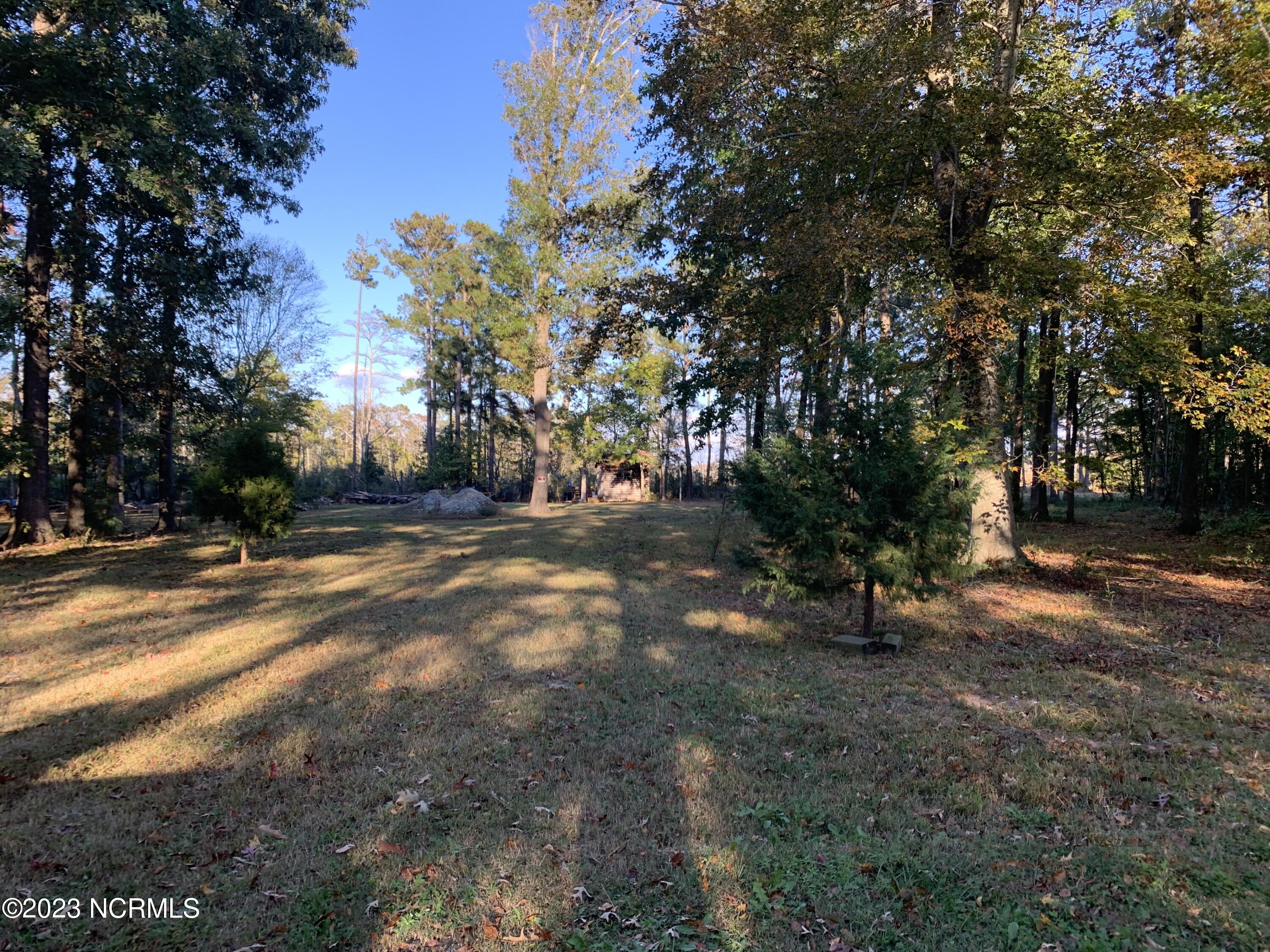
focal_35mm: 26
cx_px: 635
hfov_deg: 67.3
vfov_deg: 53.1
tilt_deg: +1.0
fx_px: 954
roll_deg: +1.8
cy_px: 476
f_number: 1.8
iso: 25
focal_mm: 4.25
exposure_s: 1/217
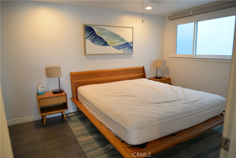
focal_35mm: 24
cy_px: 79
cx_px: 118
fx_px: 157
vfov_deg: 53.1
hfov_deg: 73.7
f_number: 3.5
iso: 400
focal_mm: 24
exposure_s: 1/50
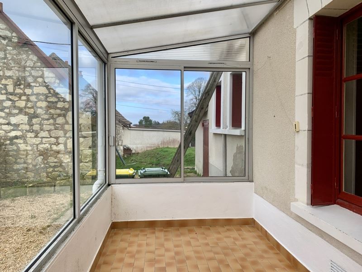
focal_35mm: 26
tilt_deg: -0.6
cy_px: 136
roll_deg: -0.5
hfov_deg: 67.3
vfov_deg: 53.1
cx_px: 181
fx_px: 272
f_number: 1.8
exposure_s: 1/683
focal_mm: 4.25
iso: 25
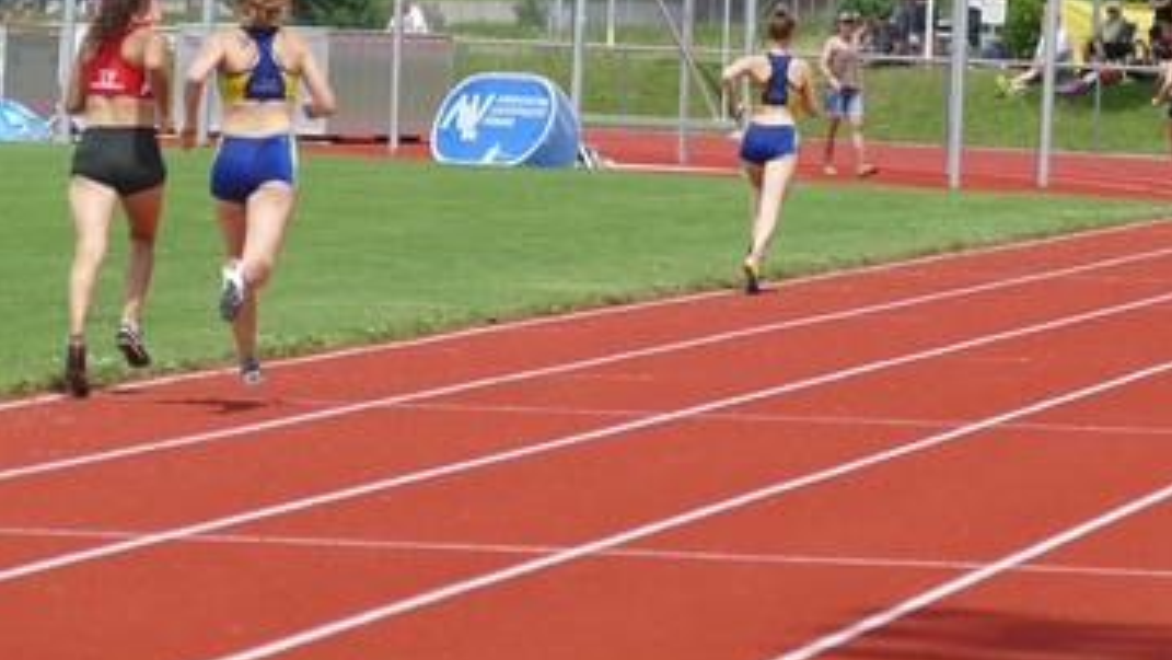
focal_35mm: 317
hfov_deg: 6.8
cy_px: 36
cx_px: 588
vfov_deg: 3.8
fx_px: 9854
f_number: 4
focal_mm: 73
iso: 125
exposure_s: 1/800
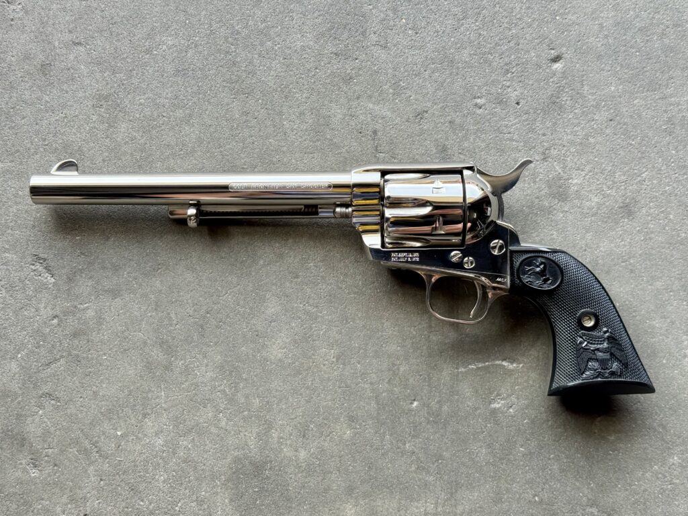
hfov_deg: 39.7
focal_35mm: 48
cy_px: 258
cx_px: 344
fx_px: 954
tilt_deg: -83.7
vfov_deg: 30.3
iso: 64
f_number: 1.78
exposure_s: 1/351
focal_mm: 6.76
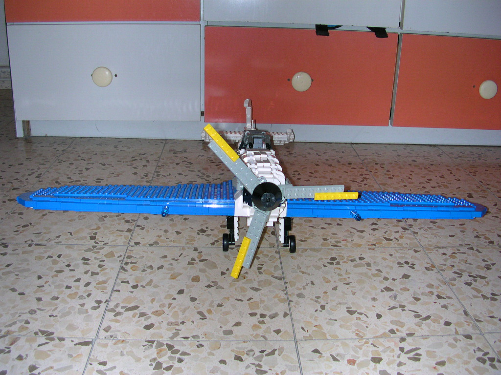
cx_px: 250
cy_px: 188
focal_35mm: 37
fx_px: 536
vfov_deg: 38.7
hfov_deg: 50.1
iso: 100
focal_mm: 5.6
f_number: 2.7
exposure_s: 1/60
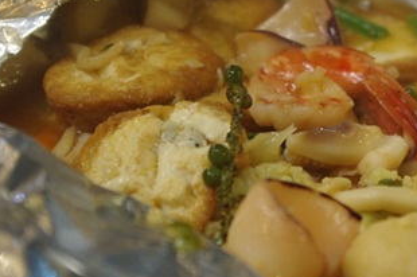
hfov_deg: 17.3
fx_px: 1342
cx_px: 394
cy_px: 146
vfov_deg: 11.8
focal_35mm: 116
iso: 800
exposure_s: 1/10
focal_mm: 40
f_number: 4.5
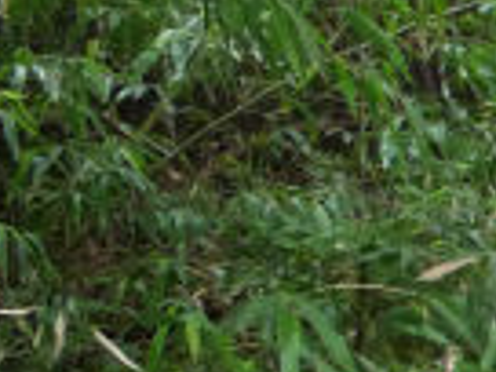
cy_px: 292
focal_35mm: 176
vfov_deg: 8.4
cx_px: 1375
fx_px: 2522
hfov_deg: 9.4
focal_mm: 5.2
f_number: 3.3
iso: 250
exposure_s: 1/30
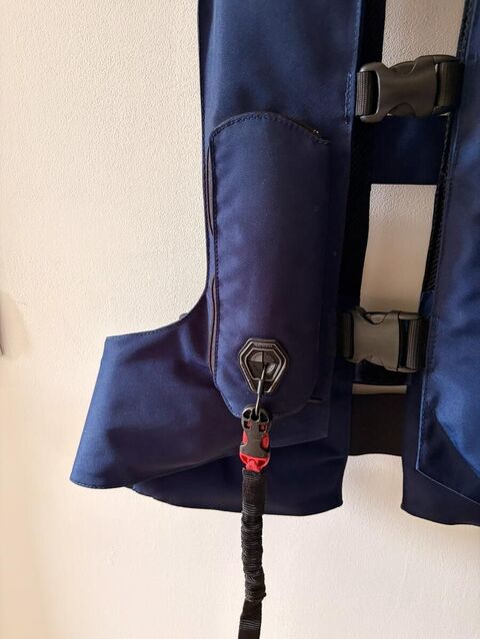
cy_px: 320
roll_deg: -2.2
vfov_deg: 67.3
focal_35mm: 26
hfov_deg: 53.1
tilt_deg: -21.6
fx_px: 481
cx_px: 240
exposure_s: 1/60
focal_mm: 5.96
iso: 250
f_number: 1.6
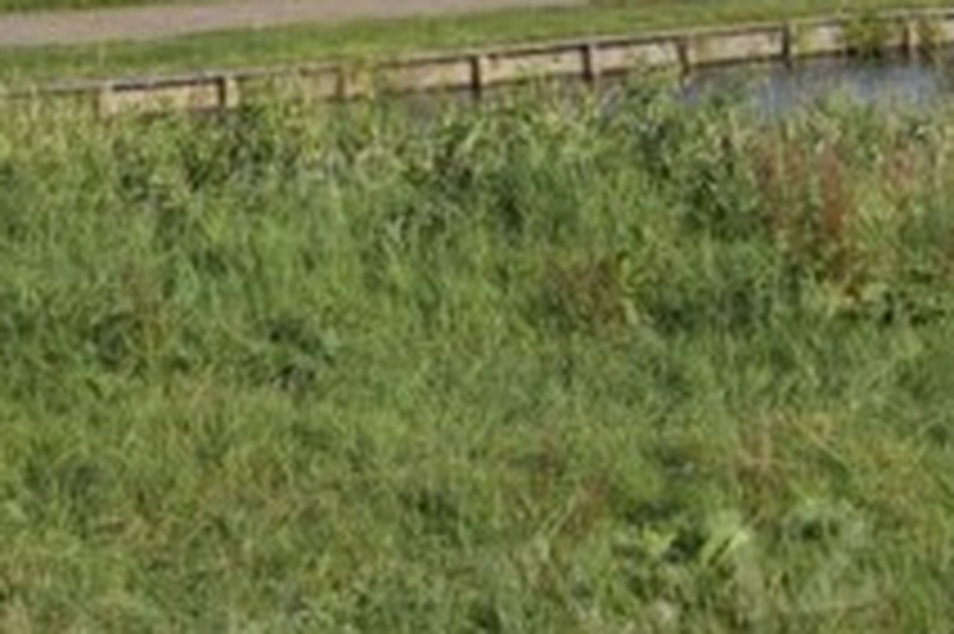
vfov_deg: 8.0
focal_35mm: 166
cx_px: 338
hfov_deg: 12.4
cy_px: -535
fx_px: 4395
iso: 100
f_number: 7.1
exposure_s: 1/500
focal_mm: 44
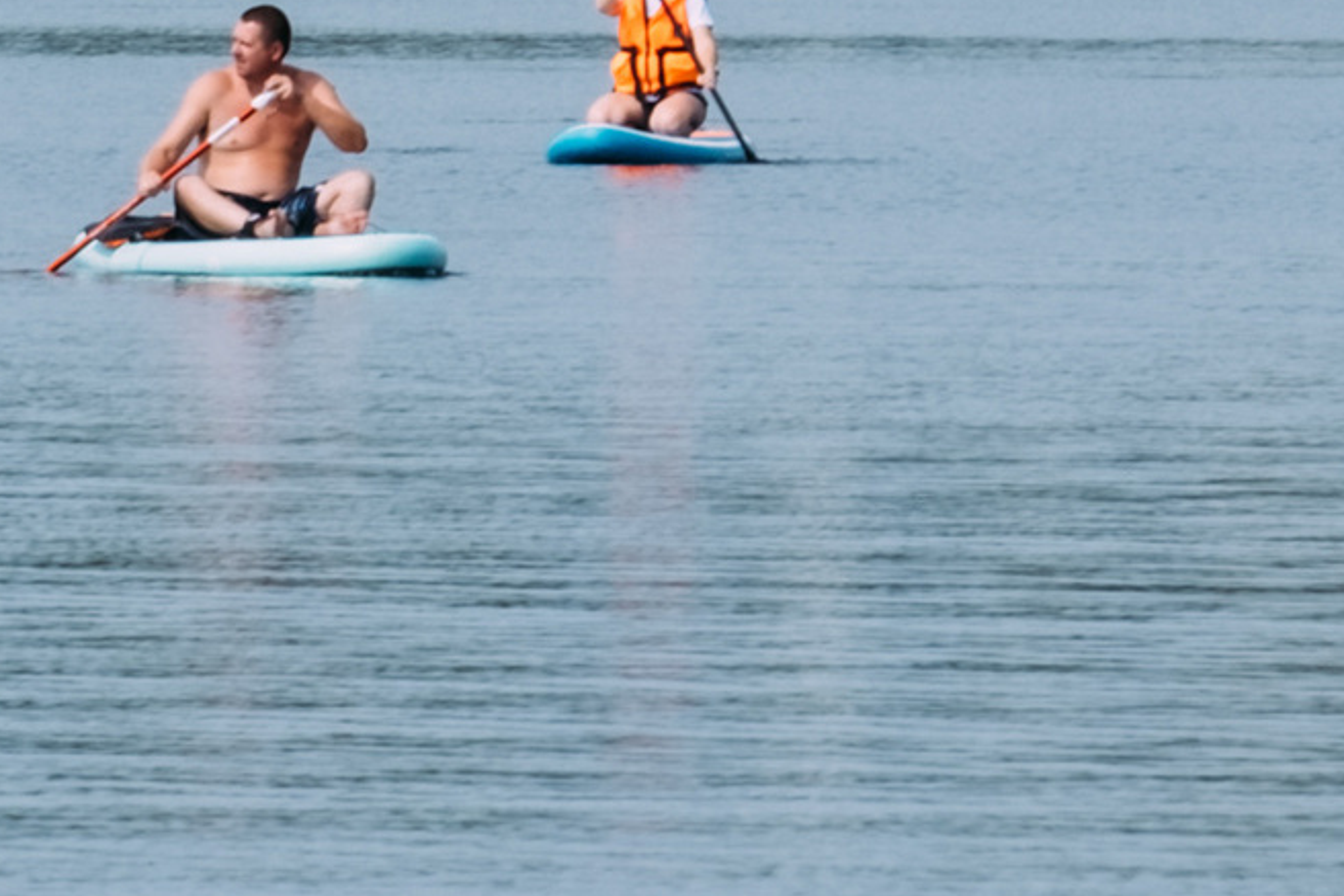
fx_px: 47660
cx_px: -96
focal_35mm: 1277
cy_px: -939
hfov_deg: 1.6
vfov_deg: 1.1
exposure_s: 1/125
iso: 160
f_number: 13
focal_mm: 164
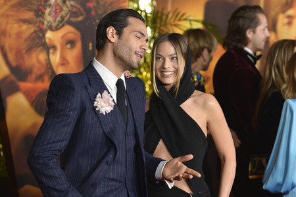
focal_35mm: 150
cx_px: 148
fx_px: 1233
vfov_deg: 9.1
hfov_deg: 13.7
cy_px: 98
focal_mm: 150
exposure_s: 1/320
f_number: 4.5
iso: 2000
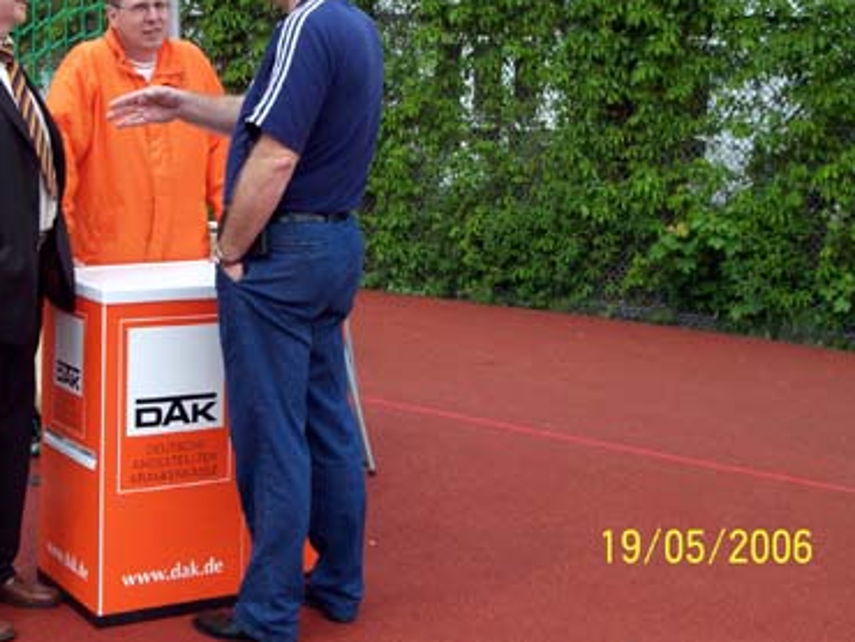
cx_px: 349
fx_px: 1532
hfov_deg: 31.1
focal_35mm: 62
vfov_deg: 23.6
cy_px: 254
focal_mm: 10.7
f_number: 5.6
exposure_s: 1/350
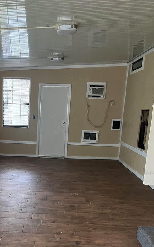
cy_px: 173
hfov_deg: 30.4
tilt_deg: -10.8
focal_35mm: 41
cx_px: 28
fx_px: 275
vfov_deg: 47.1
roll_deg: -3.1
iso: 200
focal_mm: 5.1
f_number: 1.6
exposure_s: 1/60
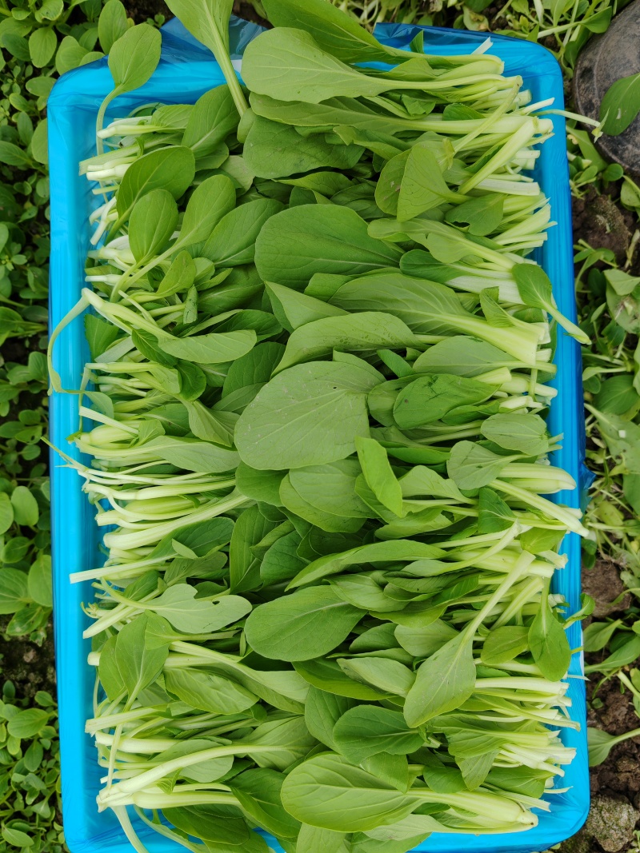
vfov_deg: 65.3
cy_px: 426
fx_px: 666
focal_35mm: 27
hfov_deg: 51.3
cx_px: 320
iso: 50
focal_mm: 6.12
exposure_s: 1/170
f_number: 1.9
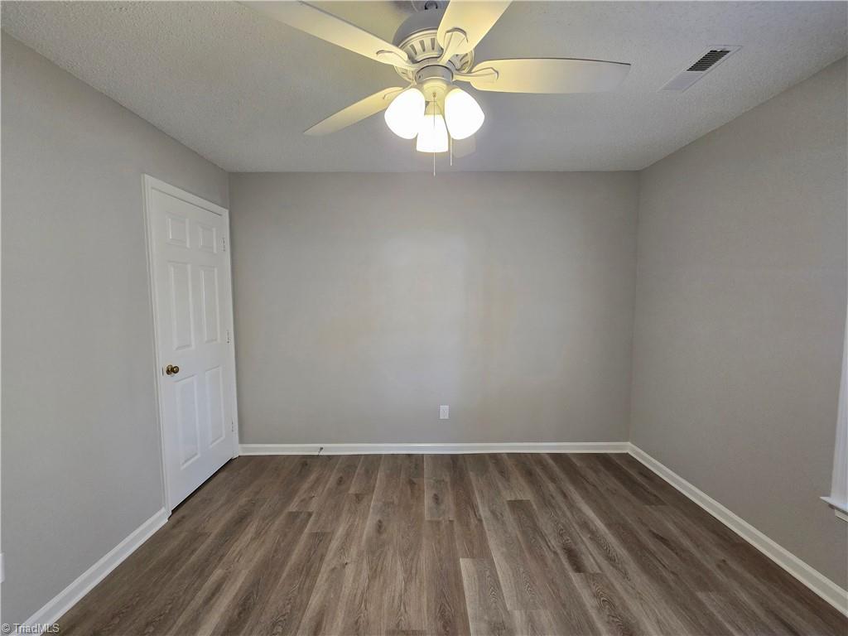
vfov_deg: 89.9
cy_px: 318
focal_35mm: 13
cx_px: 424
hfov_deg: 106.2
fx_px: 318
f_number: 2.2
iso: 160
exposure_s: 1/60
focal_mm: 2.2
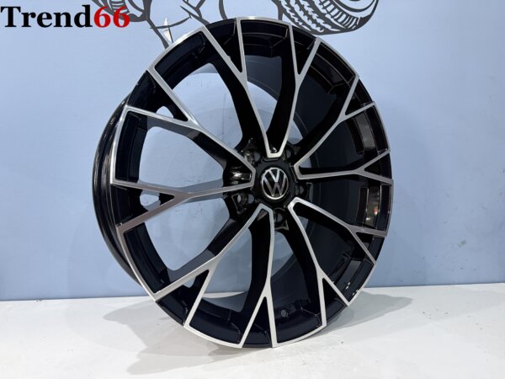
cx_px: 252
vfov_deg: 56.8
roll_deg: +1.1
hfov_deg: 71.6
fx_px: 350
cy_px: 190
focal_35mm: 24
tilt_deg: -1.1
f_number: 1.78
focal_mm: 6.76
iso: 640
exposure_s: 1/33
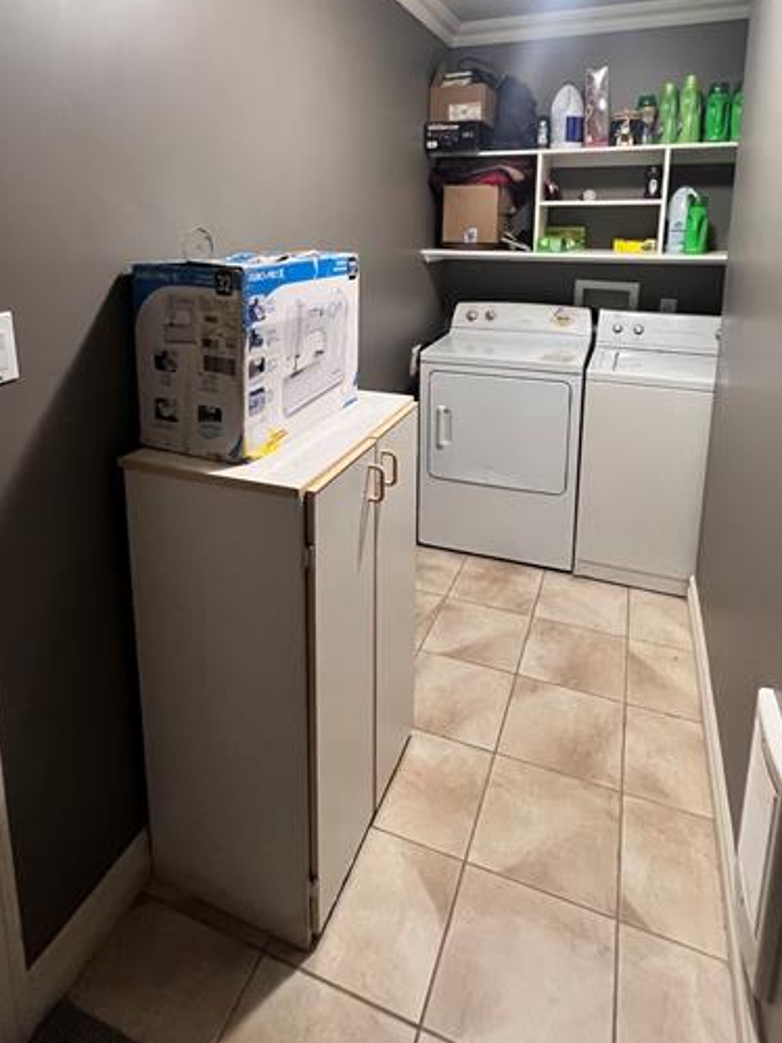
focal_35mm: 20
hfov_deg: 65.9
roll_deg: +0.5
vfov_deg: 78.8
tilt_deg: -10.1
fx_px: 603
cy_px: 339
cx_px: 376
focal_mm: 1.57
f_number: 1.8
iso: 640
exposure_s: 1/60
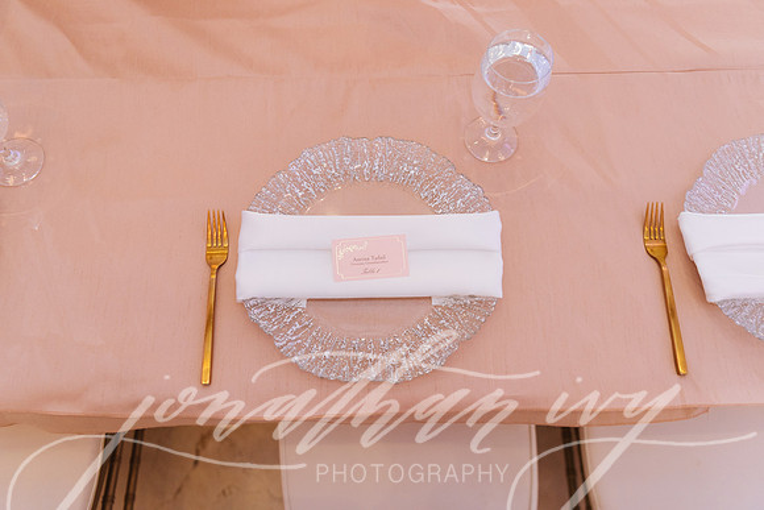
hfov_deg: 63.0
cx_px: 376
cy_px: 243
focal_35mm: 29
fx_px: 623
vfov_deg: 44.5
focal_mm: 28
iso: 800
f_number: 2.8
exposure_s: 1/200
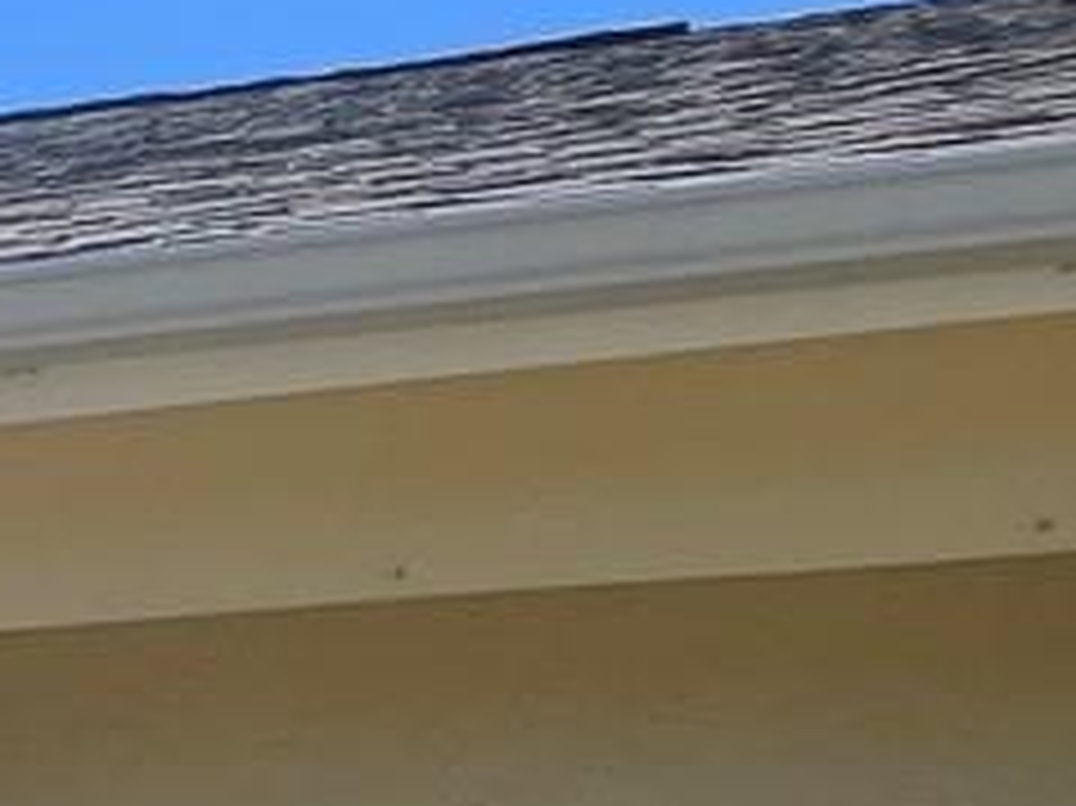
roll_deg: +1.9
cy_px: 1450
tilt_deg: -5.7
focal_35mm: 87
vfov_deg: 14.8
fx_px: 2703
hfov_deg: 15.3
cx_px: -1369
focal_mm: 1.57
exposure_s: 1/827
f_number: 1.8
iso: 32
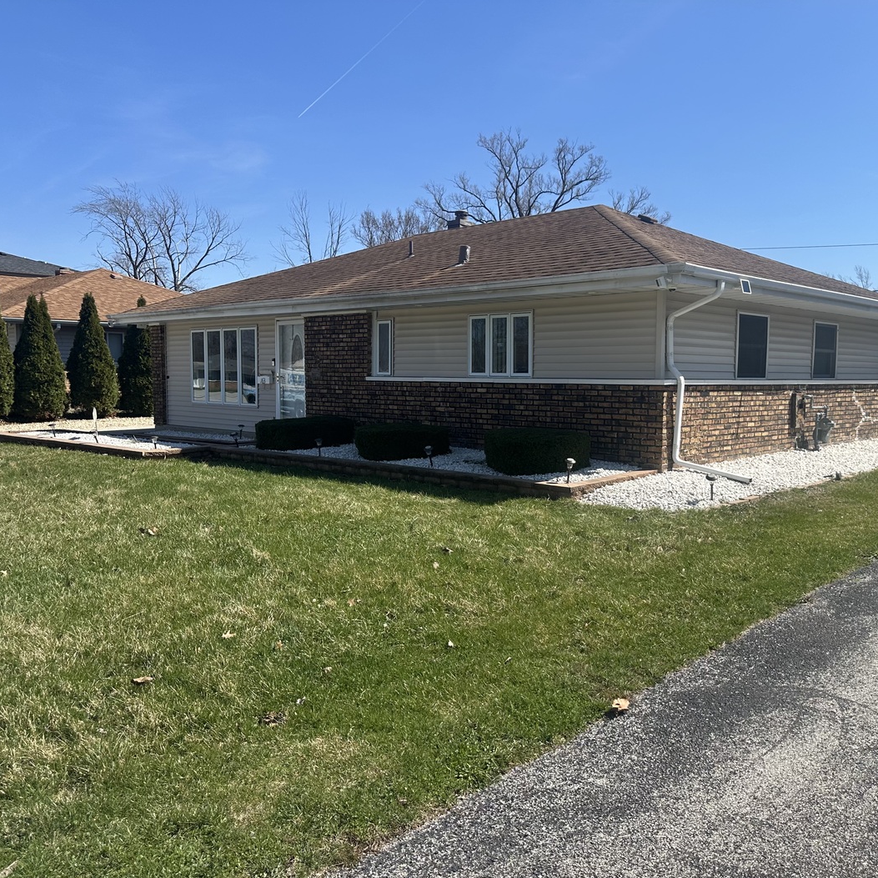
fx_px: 832
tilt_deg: -3.6
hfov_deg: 55.1
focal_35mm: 29
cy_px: 449
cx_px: 542
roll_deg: -0.4
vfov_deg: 55.6
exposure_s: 1/3861
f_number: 1.78
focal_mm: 6.86
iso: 80
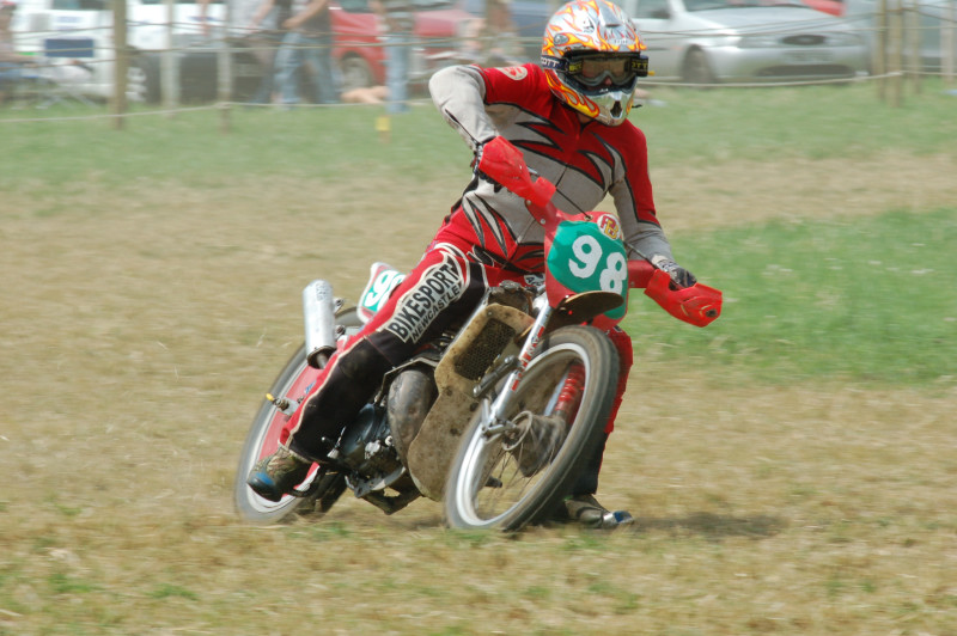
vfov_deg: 3.0
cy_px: 318
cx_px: 478
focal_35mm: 450
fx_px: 11952
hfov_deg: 4.6
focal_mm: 300
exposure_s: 1/180
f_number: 16
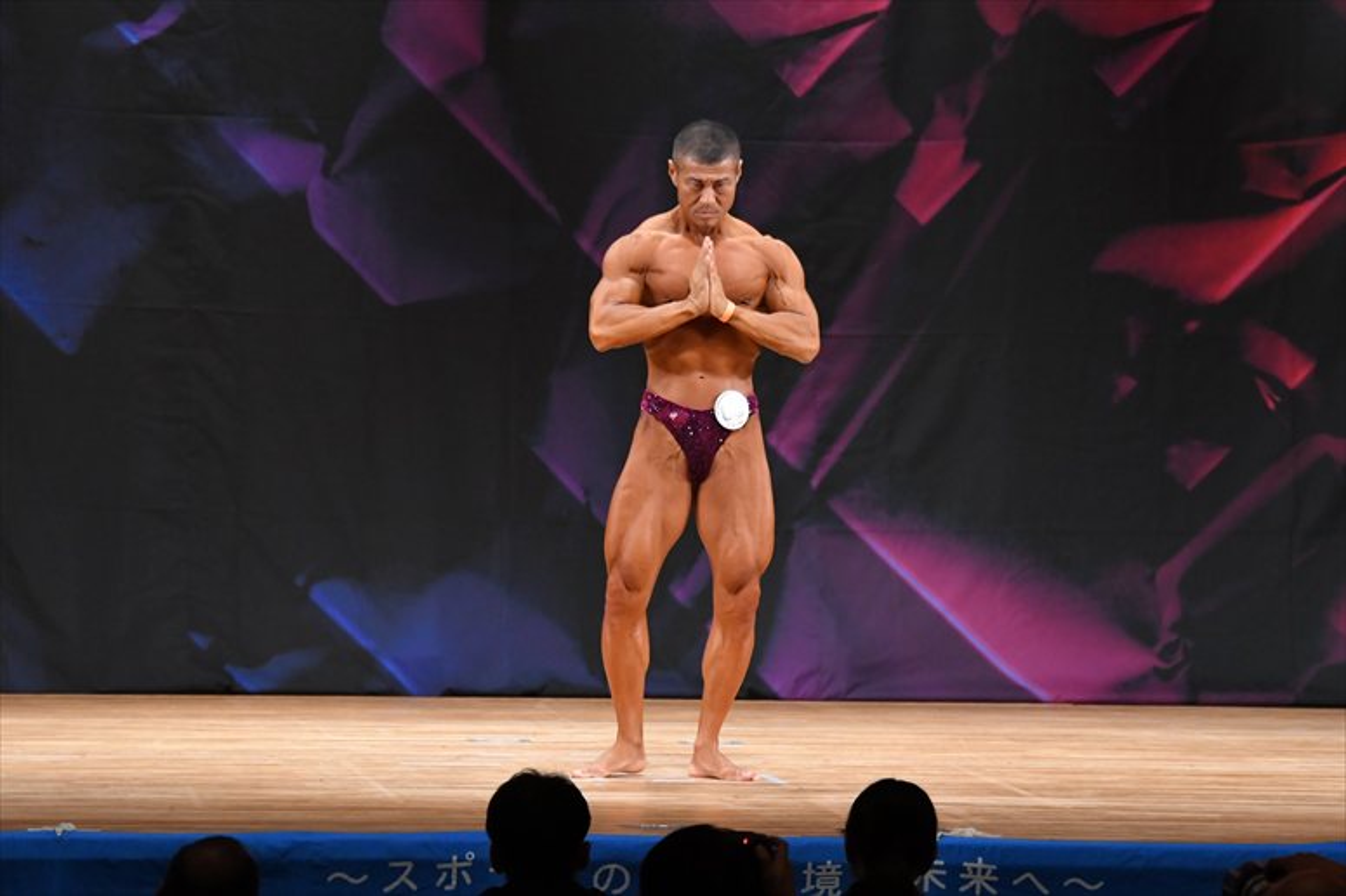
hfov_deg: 9.2
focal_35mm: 225
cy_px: 448
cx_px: 673
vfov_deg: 6.1
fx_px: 8409
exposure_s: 1/400
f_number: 5.6
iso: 3200
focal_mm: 150
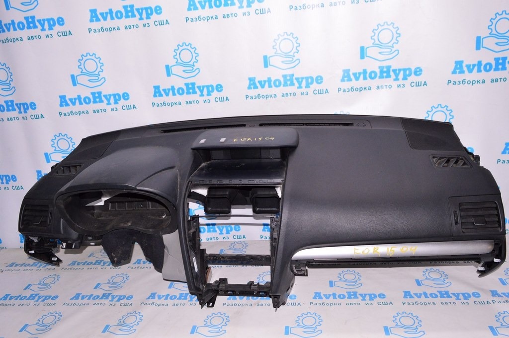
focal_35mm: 27
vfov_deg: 47.9
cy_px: 169
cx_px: 254
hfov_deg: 67.4
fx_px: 381
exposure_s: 1/200
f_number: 8
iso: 1600
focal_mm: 18
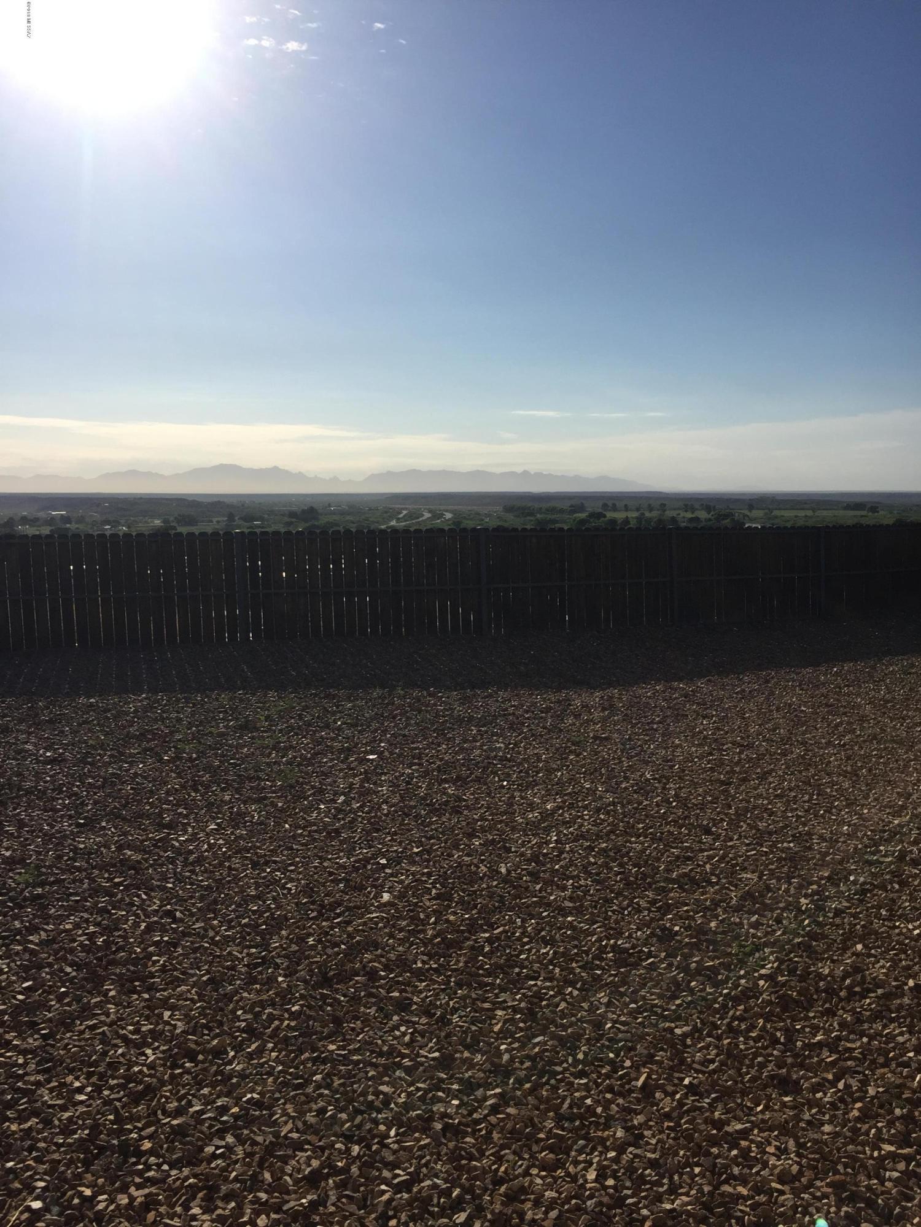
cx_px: 460
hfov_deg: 48.2
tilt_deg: -4.1
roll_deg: -0.9
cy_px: 614
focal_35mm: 29
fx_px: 1029
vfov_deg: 61.7
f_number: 2.2
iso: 32
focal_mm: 4.15
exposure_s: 1/5650
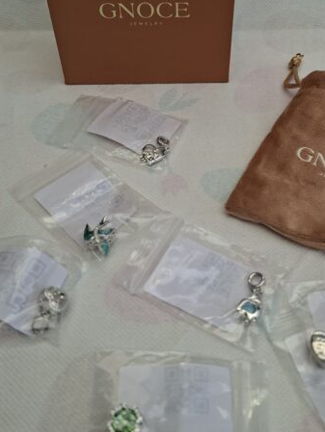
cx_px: 201
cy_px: 162
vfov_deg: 45.4
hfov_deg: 35.0
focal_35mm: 41
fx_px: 513
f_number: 1.8
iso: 50
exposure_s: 1/617
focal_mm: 5.54
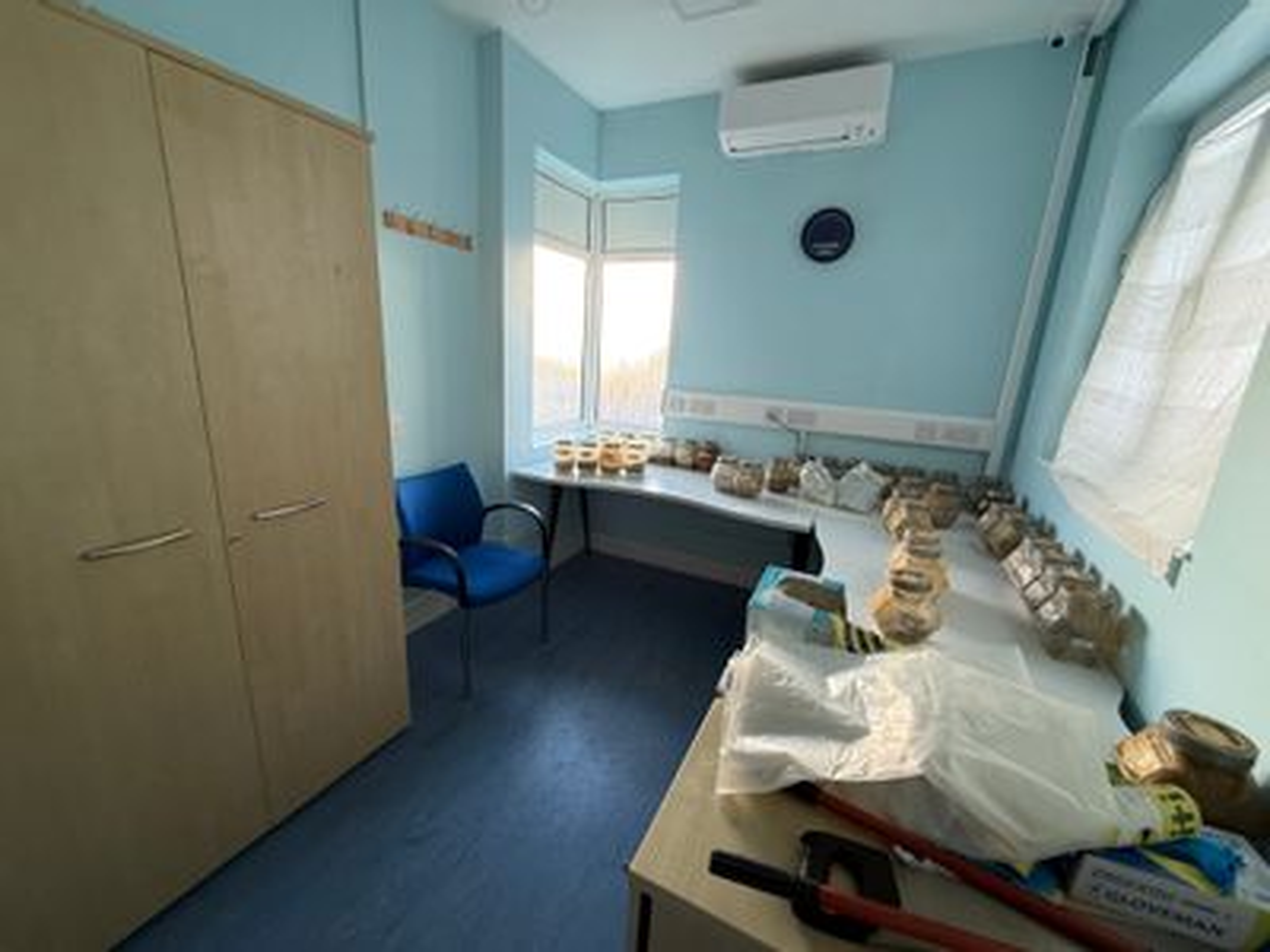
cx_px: 635
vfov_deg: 85.7
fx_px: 514
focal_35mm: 14
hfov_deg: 102.1
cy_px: 476
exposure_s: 1/100
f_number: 2.2
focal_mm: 2.22
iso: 160
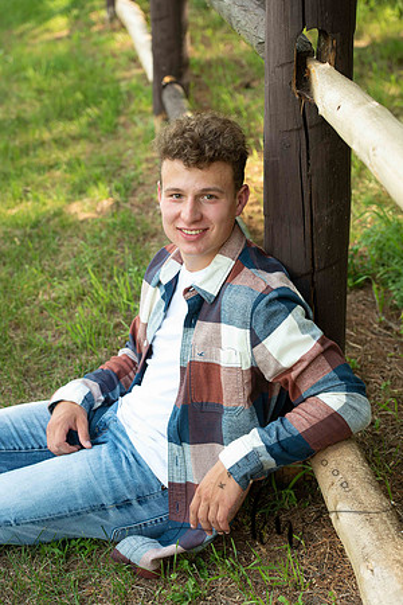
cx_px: 202
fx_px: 1175
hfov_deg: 19.5
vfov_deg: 28.8
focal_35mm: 70
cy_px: 302
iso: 400
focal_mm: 70
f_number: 5
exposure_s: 1/200
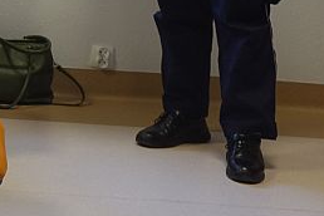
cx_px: -262
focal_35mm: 139
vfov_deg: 9.6
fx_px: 1251
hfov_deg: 13.3
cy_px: -89
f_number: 2.8
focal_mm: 12.83
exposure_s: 1/40
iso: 320
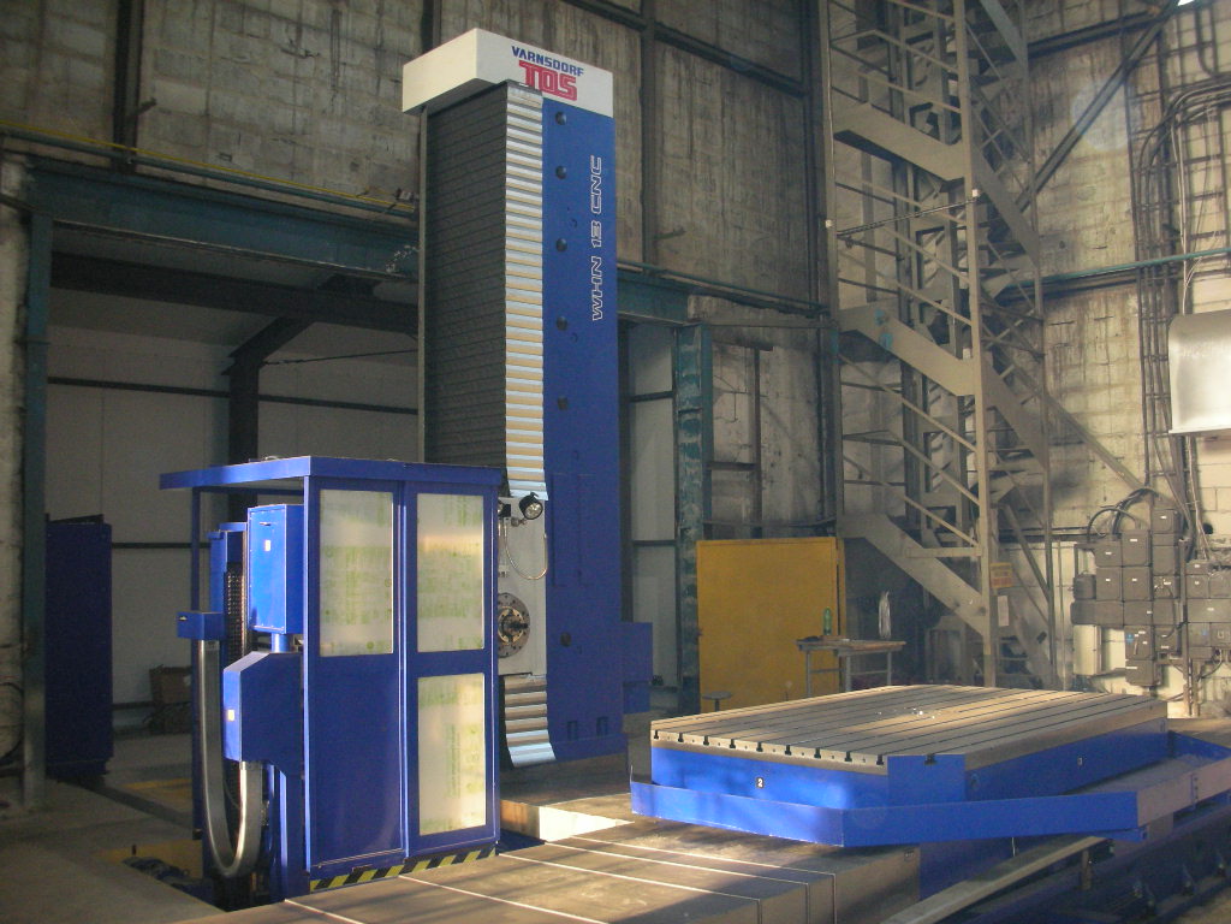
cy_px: 462
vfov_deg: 40.7
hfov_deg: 52.6
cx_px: 616
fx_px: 1245
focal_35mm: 35
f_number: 3
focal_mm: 5.8
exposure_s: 1/60.1
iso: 200
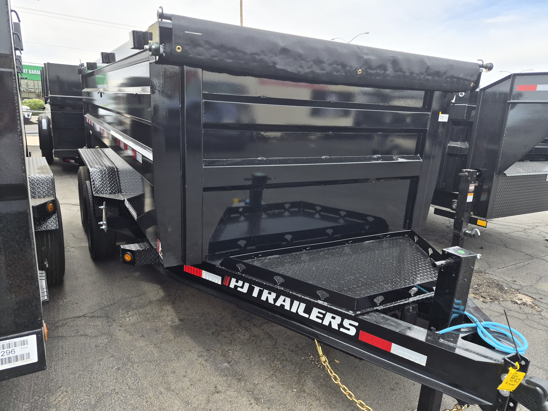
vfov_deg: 58.9
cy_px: 206
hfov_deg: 73.9
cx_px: 274
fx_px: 364
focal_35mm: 23
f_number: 1.8
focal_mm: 5.4
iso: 80
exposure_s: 1/3376
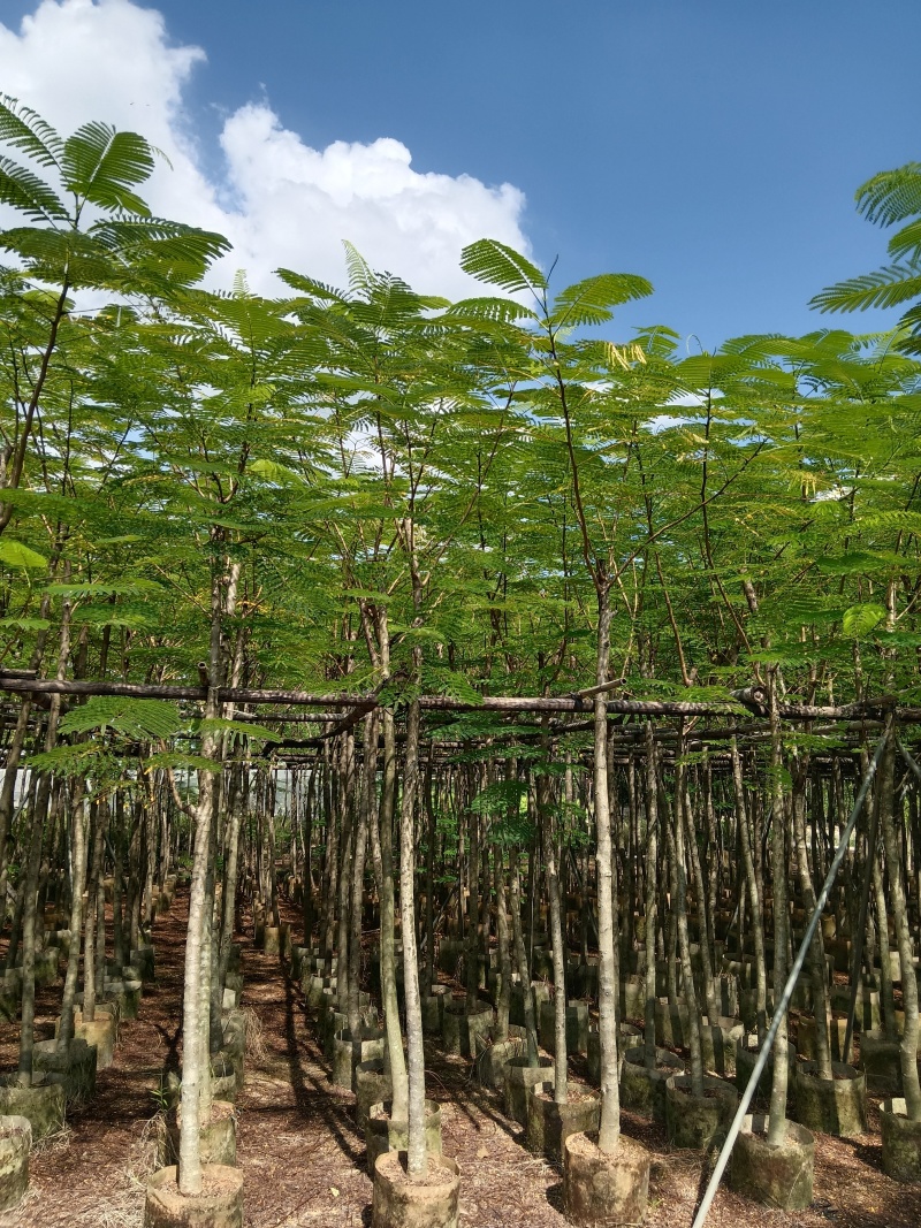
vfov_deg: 67.3
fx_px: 923
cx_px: 460
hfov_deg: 53.1
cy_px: 614
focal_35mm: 26
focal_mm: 4.05
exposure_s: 1/325
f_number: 1.8
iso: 100
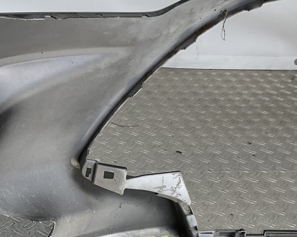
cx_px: 68
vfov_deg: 19.5
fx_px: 686
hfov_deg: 24.1
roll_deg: -10.0
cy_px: 182
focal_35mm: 78
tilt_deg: -31.5
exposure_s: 1/269
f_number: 1.8
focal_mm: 3
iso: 16
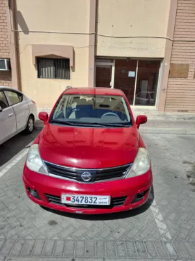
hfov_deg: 58.9
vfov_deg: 73.9
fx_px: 173
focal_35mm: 23
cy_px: 130
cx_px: 98
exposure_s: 1/1435
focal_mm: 5.54
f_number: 1.8
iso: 50
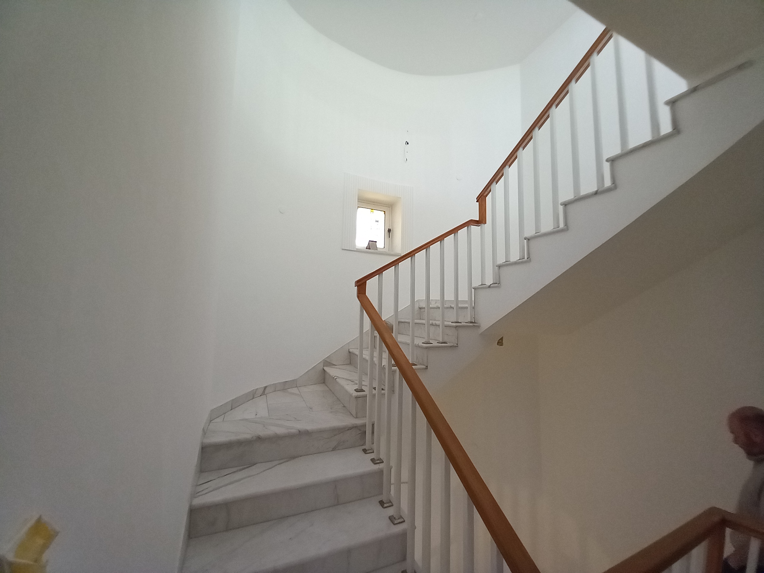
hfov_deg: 106.2
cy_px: 286
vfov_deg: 89.9
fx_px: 287
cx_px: 382
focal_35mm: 13
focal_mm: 1.13
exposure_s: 1/50
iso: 160
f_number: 2.2
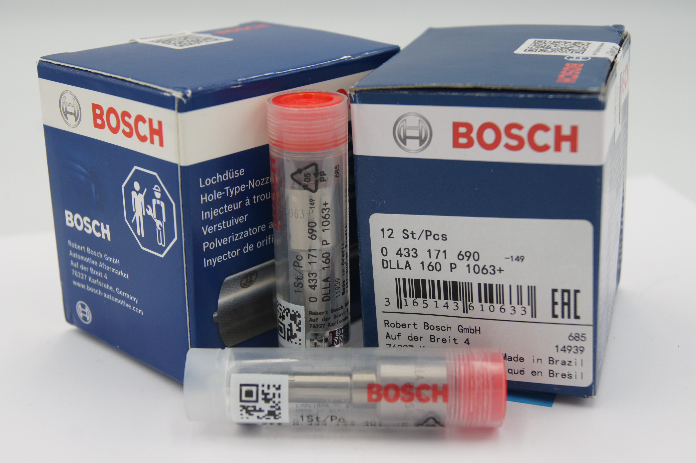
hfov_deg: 37.9
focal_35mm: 52
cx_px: 348
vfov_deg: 25.7
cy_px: 232
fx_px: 1014
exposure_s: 1/125
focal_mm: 35
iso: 200
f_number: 5.6
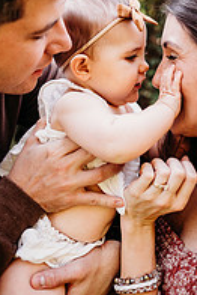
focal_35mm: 55
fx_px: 451
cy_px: 90
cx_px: 134
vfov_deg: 35.7
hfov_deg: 24.5
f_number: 2.2
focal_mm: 24
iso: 200
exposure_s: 1/400
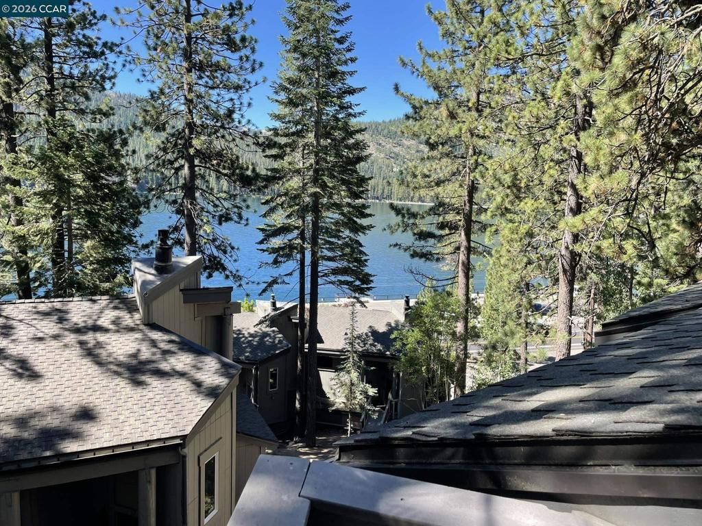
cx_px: 351
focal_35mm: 26
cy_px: 263
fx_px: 527
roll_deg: -2.0
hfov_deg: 67.3
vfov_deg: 53.1
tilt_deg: -8.1
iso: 32
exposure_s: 1/882
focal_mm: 4.2
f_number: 1.6
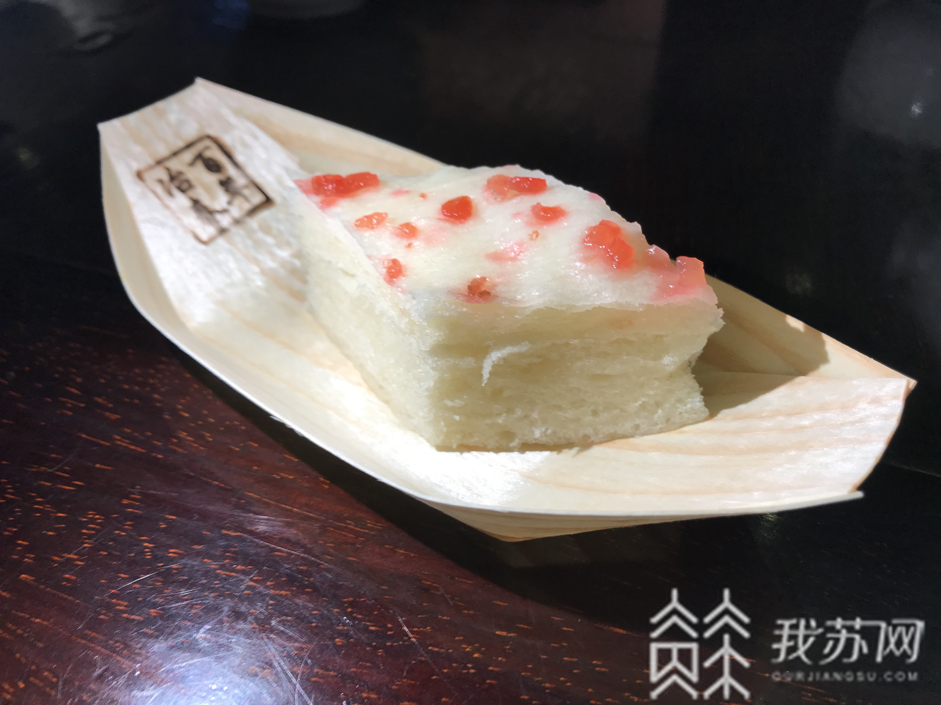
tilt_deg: -39.0
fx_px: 761
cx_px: 470
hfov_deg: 63.4
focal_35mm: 28
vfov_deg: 49.7
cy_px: 352
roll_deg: +0.4
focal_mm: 3.99
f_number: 1.8
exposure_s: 1/48
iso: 25
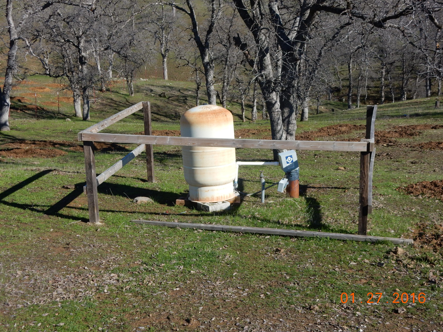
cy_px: 164
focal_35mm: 52
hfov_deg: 36.8
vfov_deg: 28.0
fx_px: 666
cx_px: 220
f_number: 4.5
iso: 125
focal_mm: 9
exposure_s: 1/800
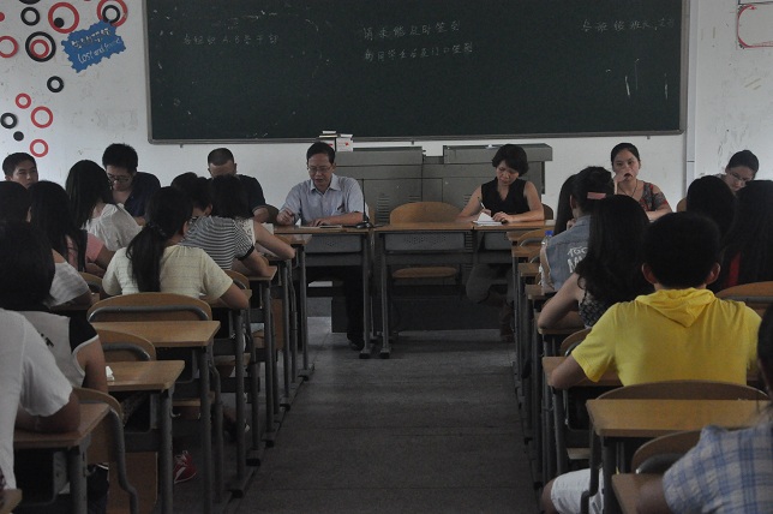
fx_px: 1673
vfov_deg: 17.5
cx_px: 386
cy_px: 257
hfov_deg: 26.0
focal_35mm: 78
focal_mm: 52
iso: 3200
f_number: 8
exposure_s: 1/200
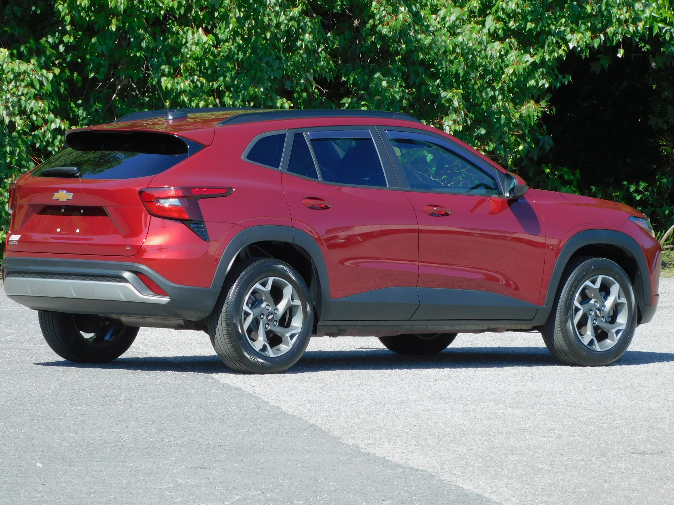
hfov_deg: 6.6
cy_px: 228
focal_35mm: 302
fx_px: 5880
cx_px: 324
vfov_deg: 4.9
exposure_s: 1/250
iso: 125
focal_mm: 48.4
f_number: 5.5
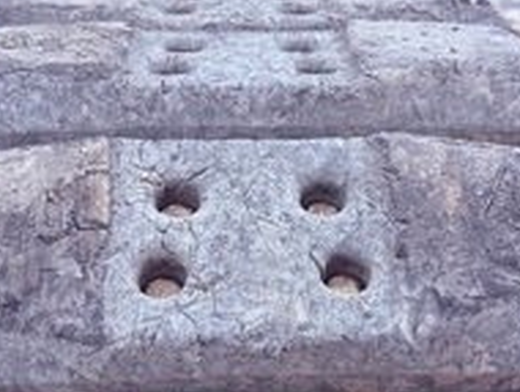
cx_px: 255
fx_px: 948
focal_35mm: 63
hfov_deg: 30.7
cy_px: 306
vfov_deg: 23.0
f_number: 1.78
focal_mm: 6.76
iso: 80
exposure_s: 1/428
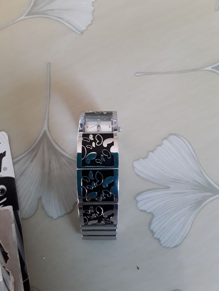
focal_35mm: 27
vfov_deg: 65.3
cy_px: 146
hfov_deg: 51.4
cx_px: 110
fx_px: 228
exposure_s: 1/33
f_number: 1.9
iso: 125
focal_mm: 2.91
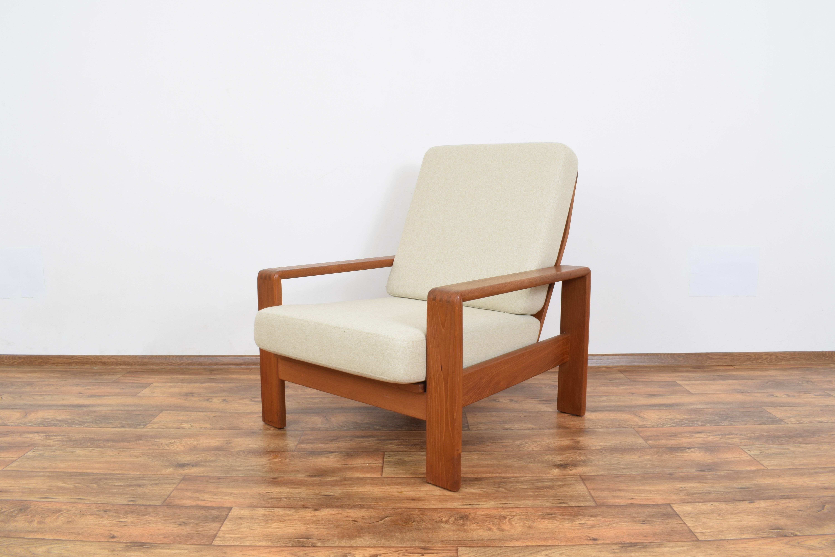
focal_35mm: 27
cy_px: 278
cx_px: 418
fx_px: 626
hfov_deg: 67.4
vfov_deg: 47.9
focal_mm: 18
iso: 100
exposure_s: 5
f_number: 22
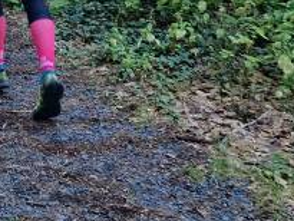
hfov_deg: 16.2
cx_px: -135
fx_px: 952
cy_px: -83
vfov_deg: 12.7
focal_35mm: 112
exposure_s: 1/100
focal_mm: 5.4
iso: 160
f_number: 1.8
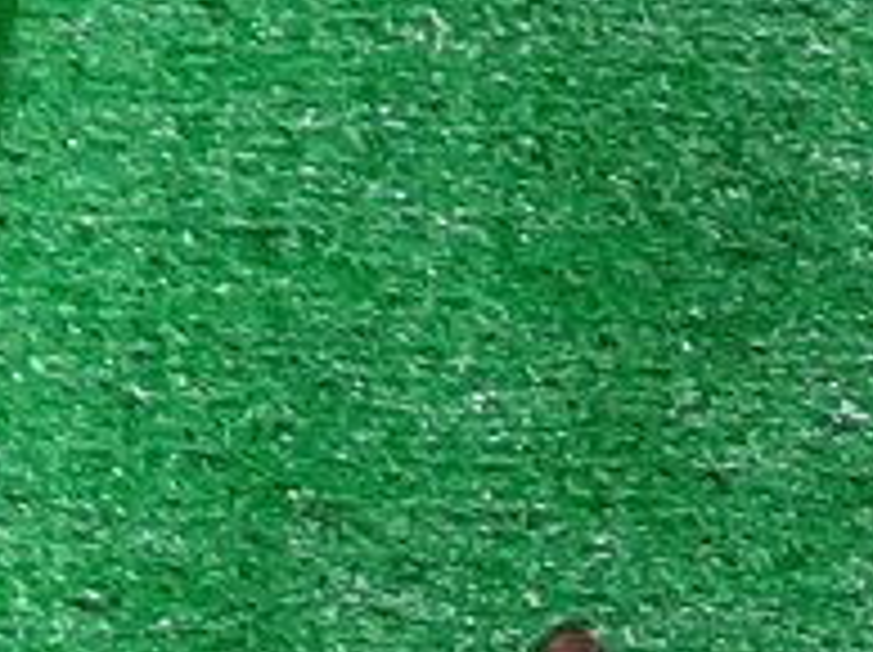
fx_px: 4861
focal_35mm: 193
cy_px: 827
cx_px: 2961
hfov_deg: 8.1
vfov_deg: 7.6
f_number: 1.7
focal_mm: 3.93
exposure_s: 1/50
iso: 106
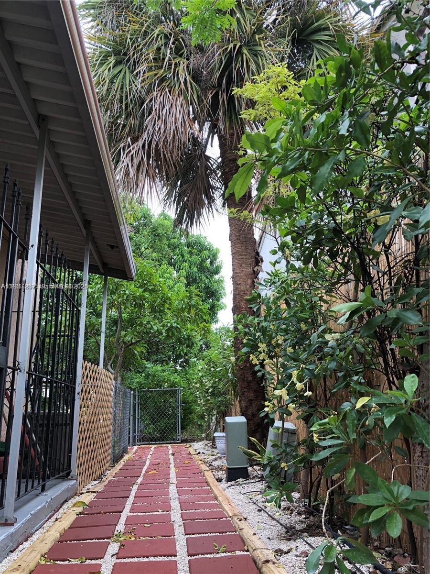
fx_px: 464
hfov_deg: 49.7
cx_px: 215
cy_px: 287
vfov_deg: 63.4
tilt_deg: +14.9
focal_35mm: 28
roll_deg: +0.9
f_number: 1.8
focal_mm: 3.99
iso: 25
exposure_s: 1/120
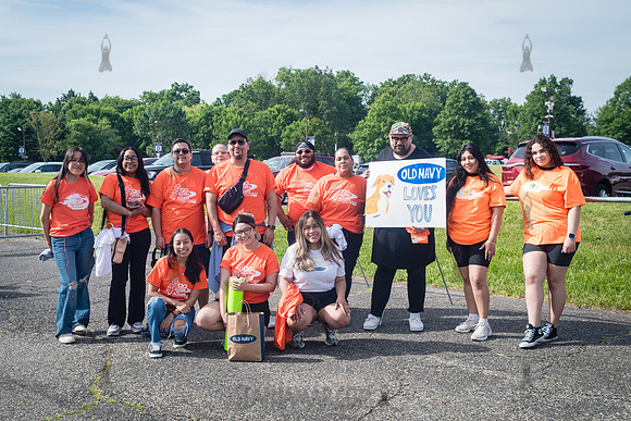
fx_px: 689
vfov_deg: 34.0
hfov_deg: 49.2
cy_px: 215
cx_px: 301
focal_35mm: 39
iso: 250
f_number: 5.6
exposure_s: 1/640
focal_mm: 35
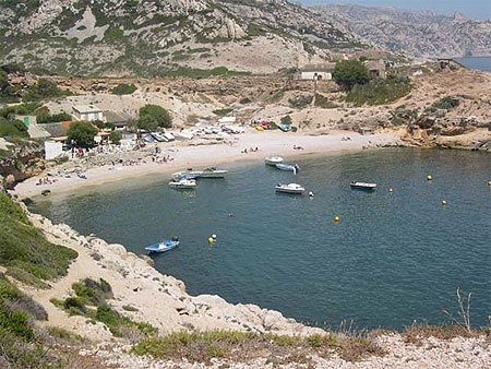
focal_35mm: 47
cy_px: 184
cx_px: 246
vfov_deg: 30.9
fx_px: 667
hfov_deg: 40.4
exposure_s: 1/264
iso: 100
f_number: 8.4
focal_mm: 10.1
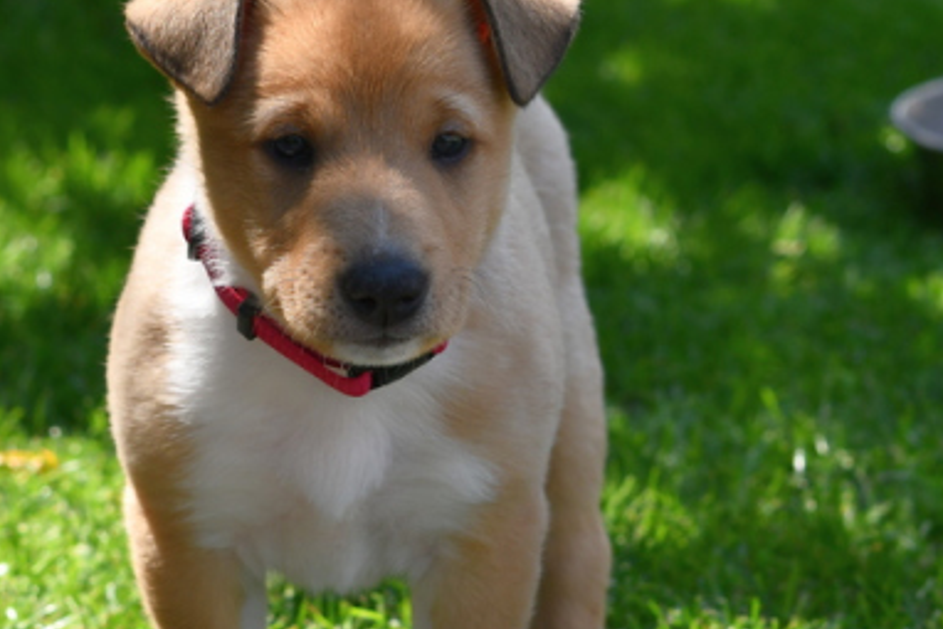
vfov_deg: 7.5
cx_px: 274
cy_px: 392
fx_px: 4769
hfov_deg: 11.3
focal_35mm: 182
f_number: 7.1
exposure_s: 1/250
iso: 200
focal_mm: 58
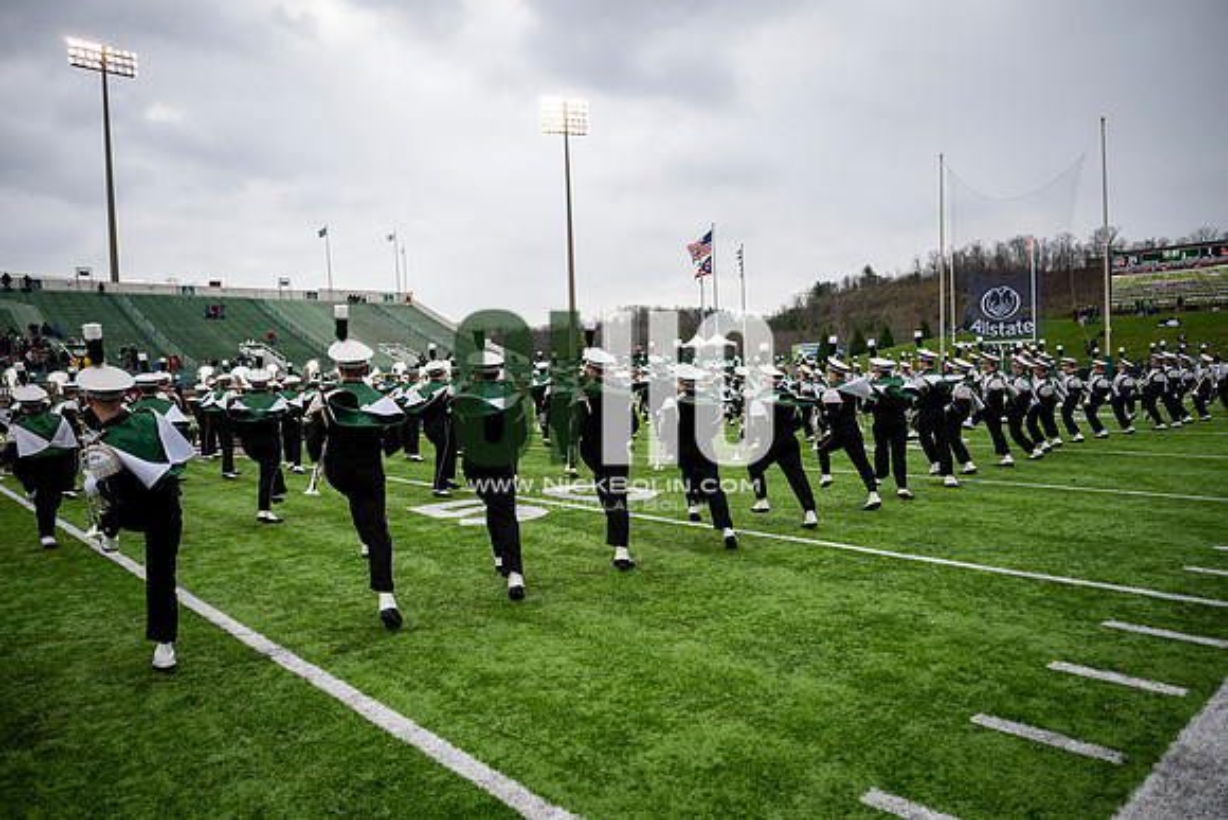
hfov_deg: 73.7
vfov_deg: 53.2
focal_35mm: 24
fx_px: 819
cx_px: 614
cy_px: 410
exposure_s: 1/500
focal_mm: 24
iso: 100
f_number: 2.8
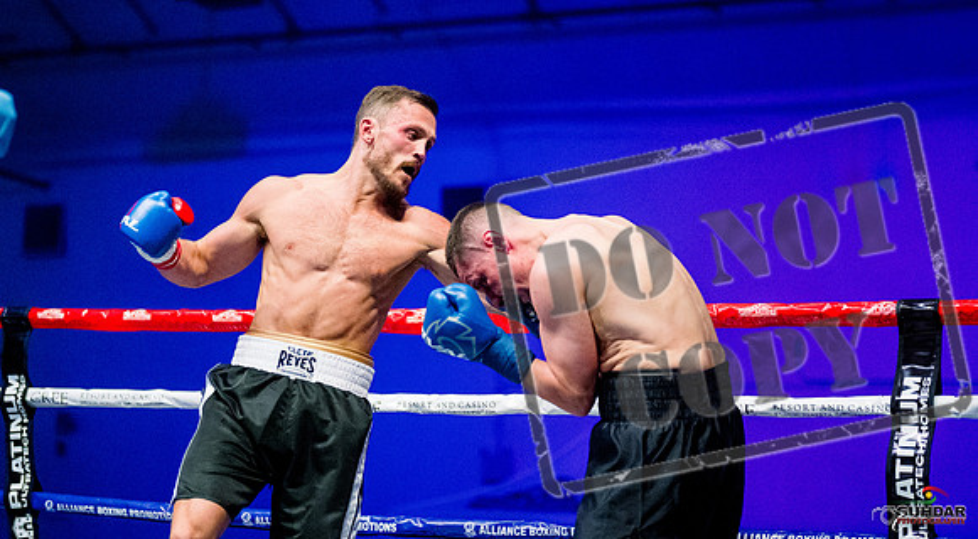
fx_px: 2311
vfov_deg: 13.3
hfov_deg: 23.9
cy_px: 191
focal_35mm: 90
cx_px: 523
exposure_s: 1/1600
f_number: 1.4
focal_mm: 50
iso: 6400
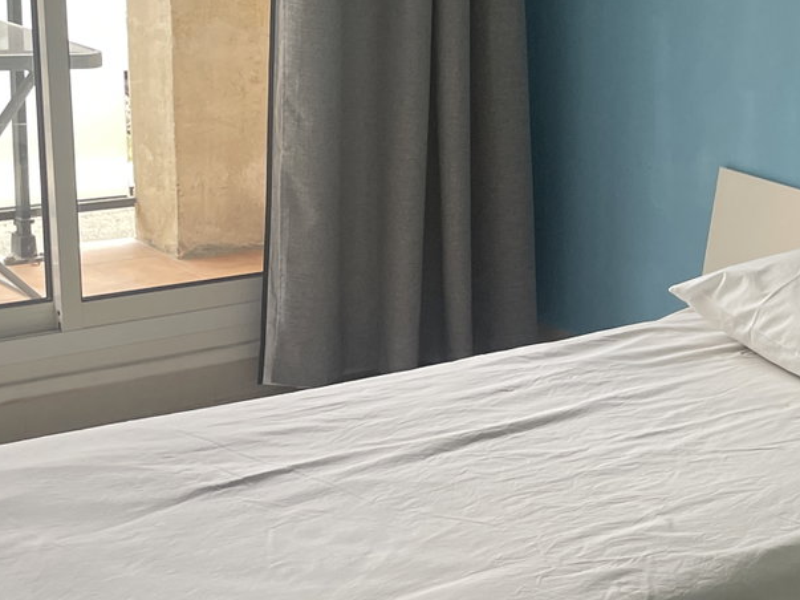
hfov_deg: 26.6
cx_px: 812
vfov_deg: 21.3
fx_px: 1594
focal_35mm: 69
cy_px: 335
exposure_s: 1/102
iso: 125
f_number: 1.6
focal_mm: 4.2
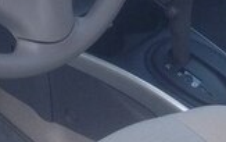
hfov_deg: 14.7
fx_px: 875
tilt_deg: -31.3
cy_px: -23
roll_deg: -0.6
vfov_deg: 9.1
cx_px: 54
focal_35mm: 142
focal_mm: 4.12
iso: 50
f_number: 2.4
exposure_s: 1/60
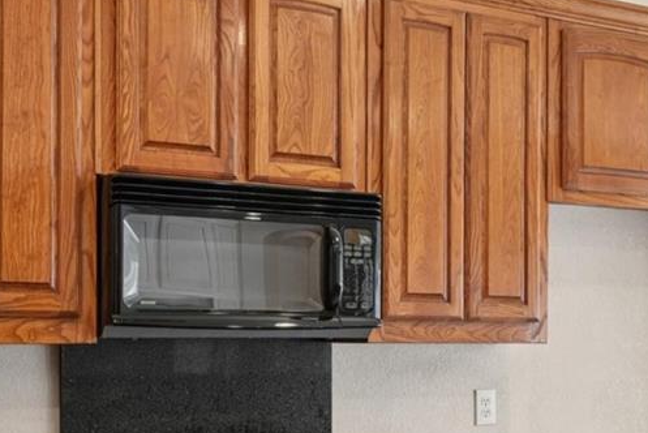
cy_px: 381
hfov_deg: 27.5
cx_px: 614
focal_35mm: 70
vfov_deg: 19.2
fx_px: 1261
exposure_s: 1/20
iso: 400
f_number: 8
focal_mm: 17
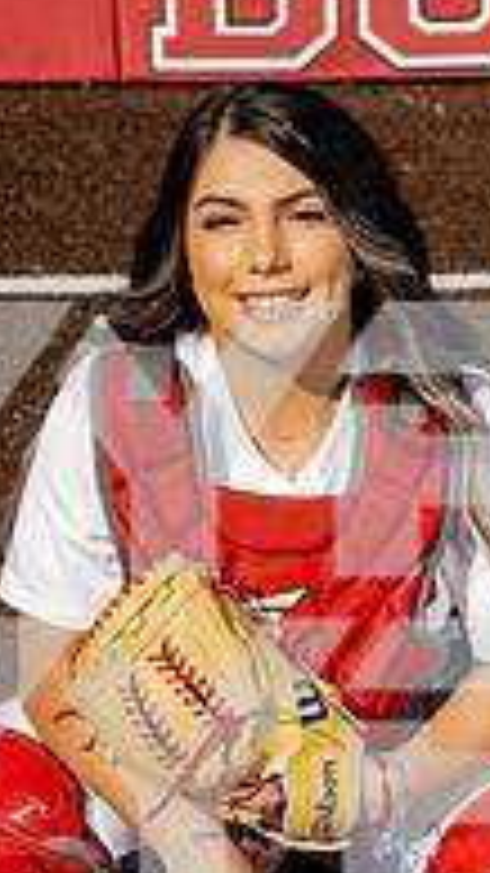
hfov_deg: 9.2
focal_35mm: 131
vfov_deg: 16.2
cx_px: 292
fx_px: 3029
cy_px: 760
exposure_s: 1/250
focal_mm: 54
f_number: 9
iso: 100
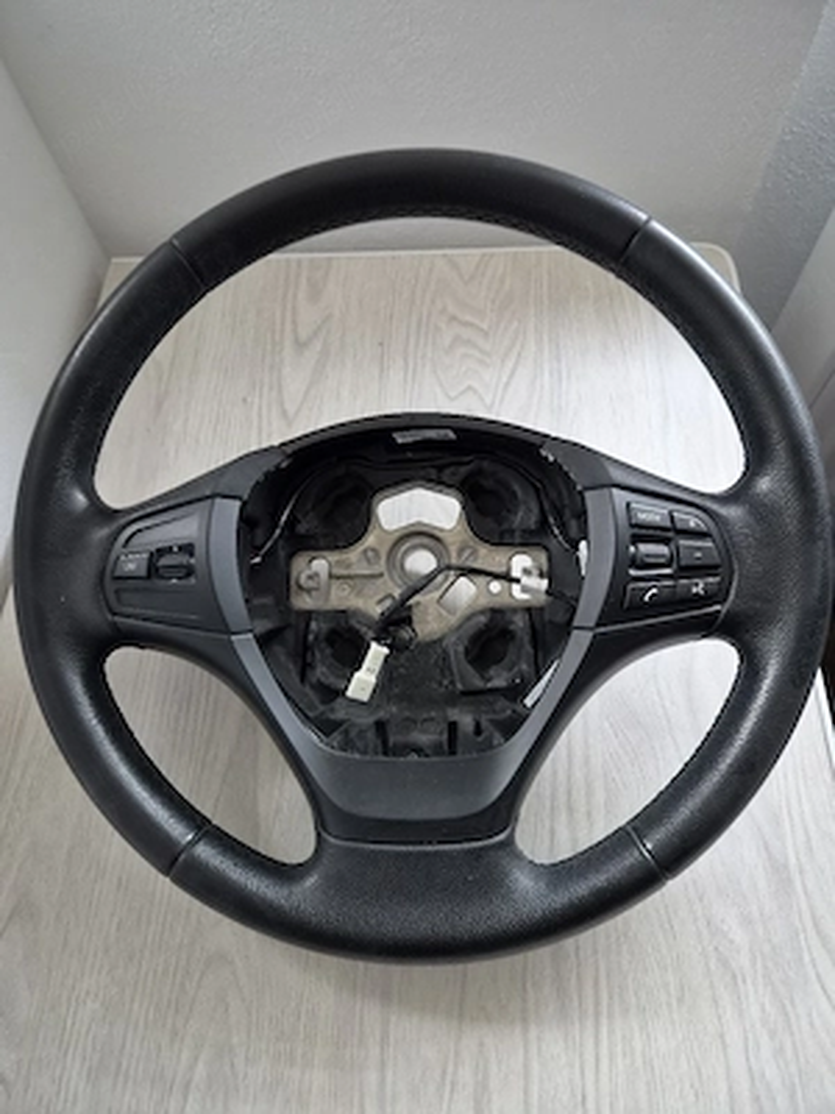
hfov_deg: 58.9
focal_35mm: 23
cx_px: 418
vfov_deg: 73.9
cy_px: 557
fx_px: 740
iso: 1250
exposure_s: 1/100
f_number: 1.8
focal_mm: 5.4
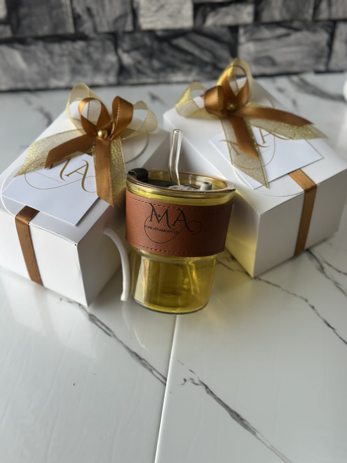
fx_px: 642
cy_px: 232
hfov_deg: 30.3
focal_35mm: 48
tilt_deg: -49.5
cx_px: 174
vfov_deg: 39.7
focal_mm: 6.86
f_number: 1.78
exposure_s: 1/441
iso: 80
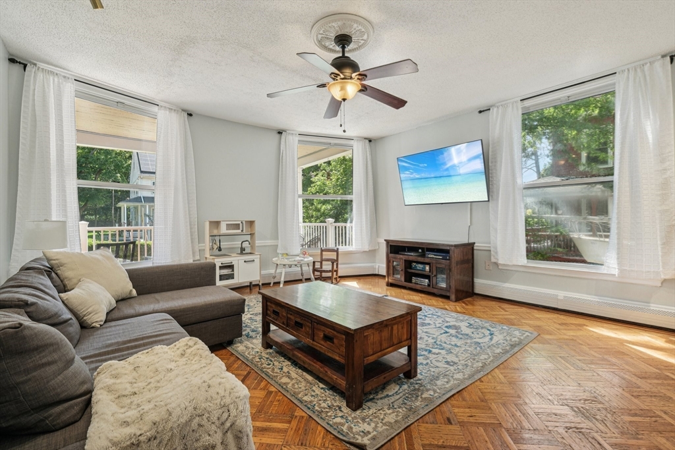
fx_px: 281
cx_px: 338
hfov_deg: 100.4
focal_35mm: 15
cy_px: 225
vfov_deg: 77.3
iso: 320
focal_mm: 10
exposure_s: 1/40
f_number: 5.6
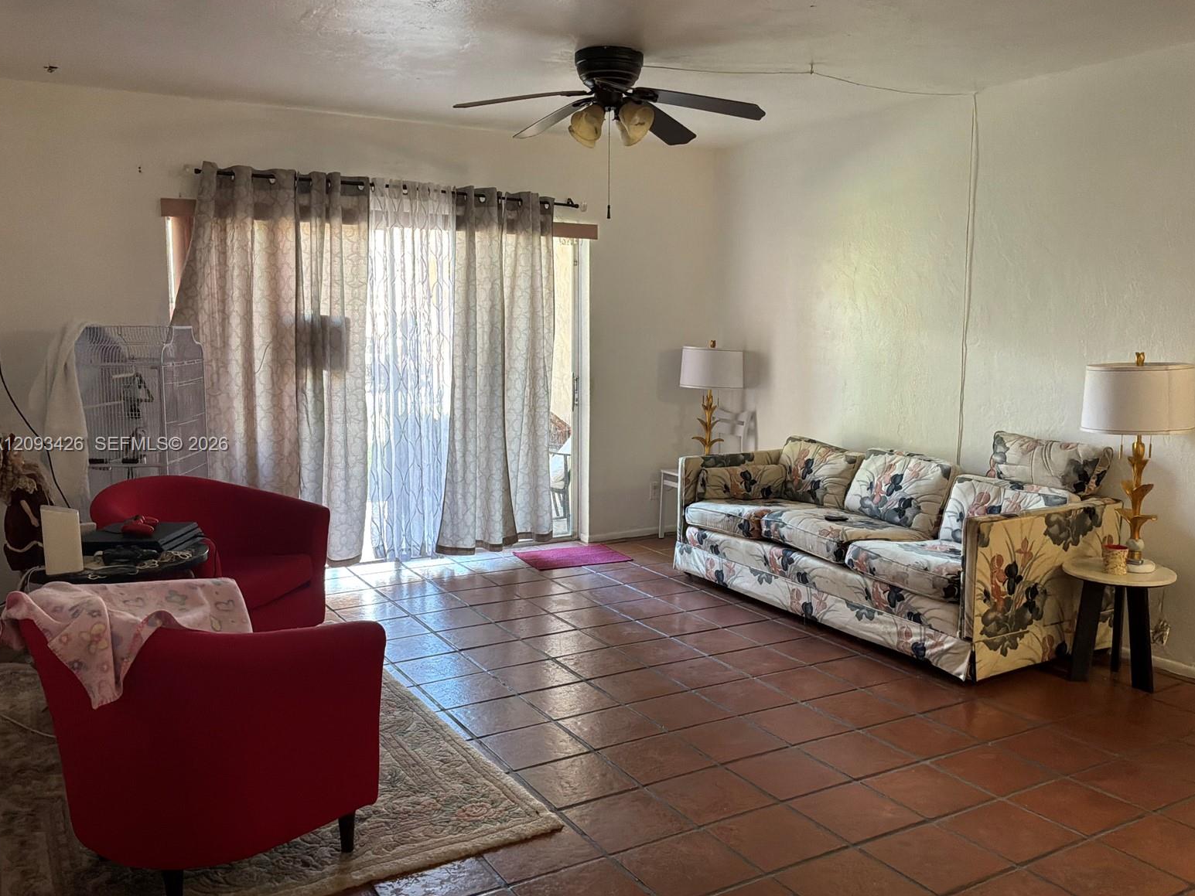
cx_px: 606
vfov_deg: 48.2
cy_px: 445
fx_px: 1001
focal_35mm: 29
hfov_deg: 61.7
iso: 100
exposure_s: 1/60
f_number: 1.8
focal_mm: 3
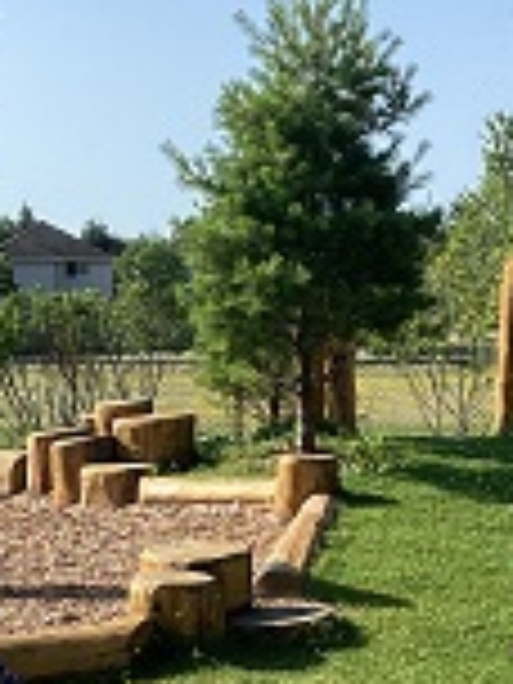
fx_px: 2015
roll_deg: +0.3
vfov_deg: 19.0
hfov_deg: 14.4
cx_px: 128
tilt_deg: -7.6
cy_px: 590
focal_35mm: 102
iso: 25
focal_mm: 3.3
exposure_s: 1/886
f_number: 2.4
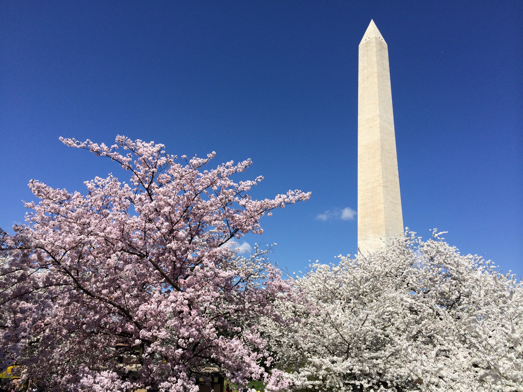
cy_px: 196
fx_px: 453
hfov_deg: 60.0
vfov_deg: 46.8
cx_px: 262
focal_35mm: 30
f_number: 2.2
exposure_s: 1/3165
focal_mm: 4.12
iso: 40
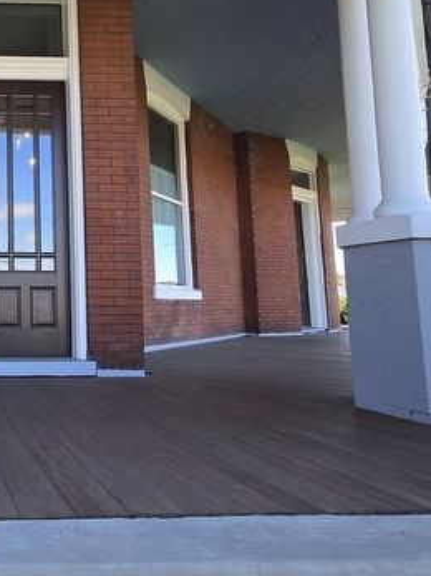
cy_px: 244
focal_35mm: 30
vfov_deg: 59.7
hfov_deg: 38.1
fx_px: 498
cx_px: -53
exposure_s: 1/277
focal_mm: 2.2
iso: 50
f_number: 2.2
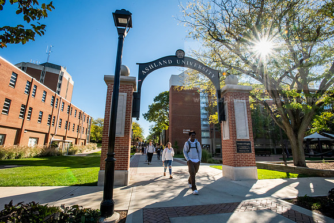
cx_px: 167
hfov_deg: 93.3
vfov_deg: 70.5
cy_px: 112
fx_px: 158
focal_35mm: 17
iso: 1000
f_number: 22
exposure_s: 1/160
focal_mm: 17
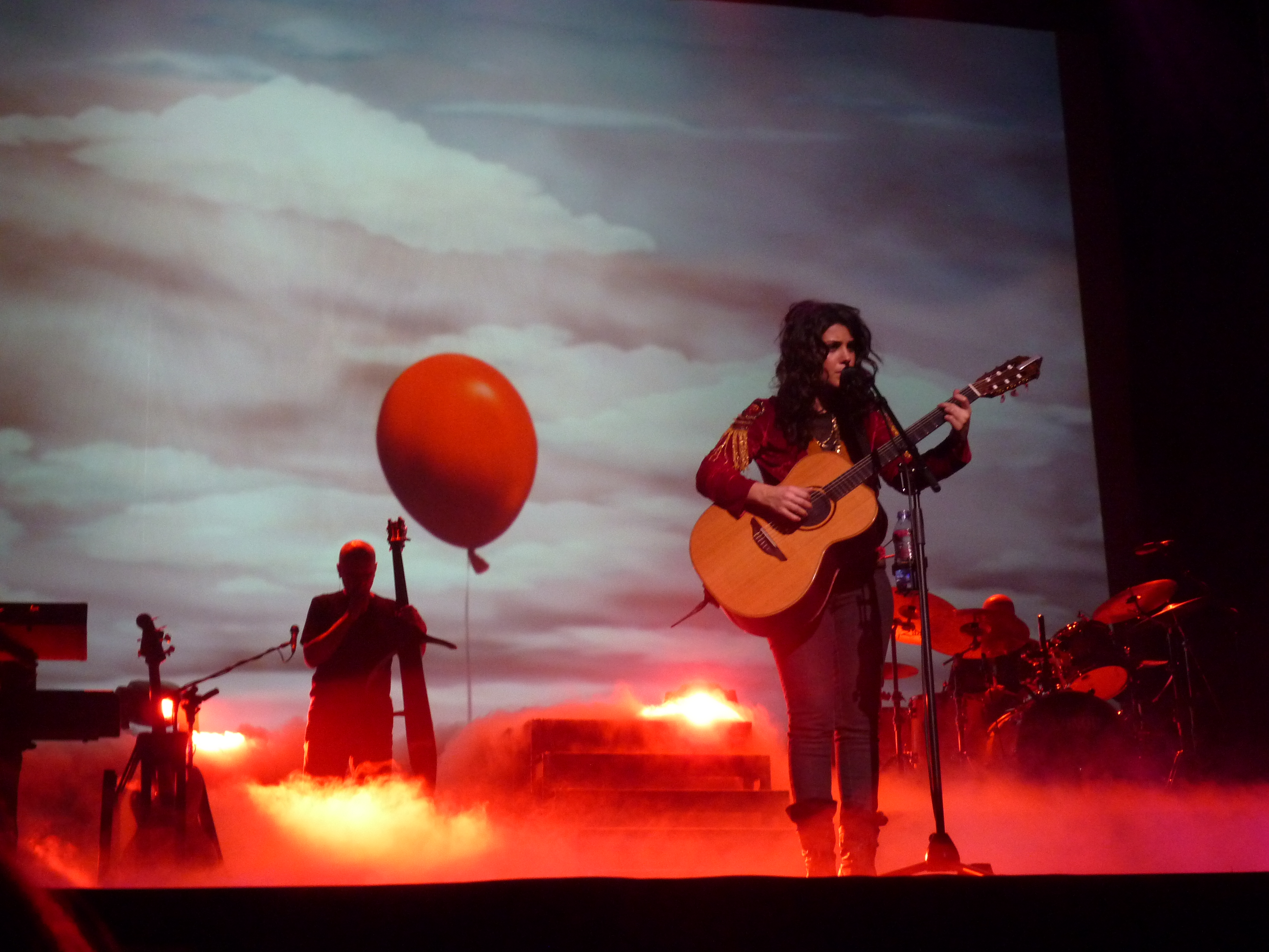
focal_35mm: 54
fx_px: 1980
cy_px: 476
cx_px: 634
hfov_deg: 35.5
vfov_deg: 27.0
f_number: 4.5
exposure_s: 1/20
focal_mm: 9.7
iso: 400
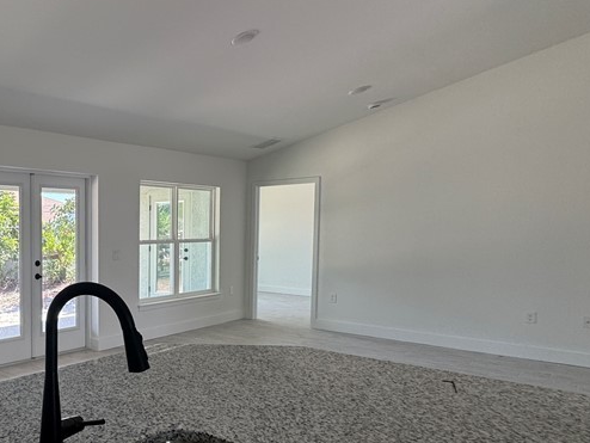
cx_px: 13
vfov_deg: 48.1
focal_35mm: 29
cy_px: 259
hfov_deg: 50.9
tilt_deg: -3.5
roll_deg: +0.2
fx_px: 495
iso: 40
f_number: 2.2
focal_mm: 2.22
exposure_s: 1/142
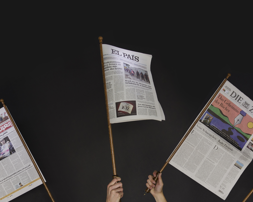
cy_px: 124
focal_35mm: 68
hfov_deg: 27.8
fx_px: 509
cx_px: 157
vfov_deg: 22.4
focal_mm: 30
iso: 320
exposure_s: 1/40
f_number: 4.5
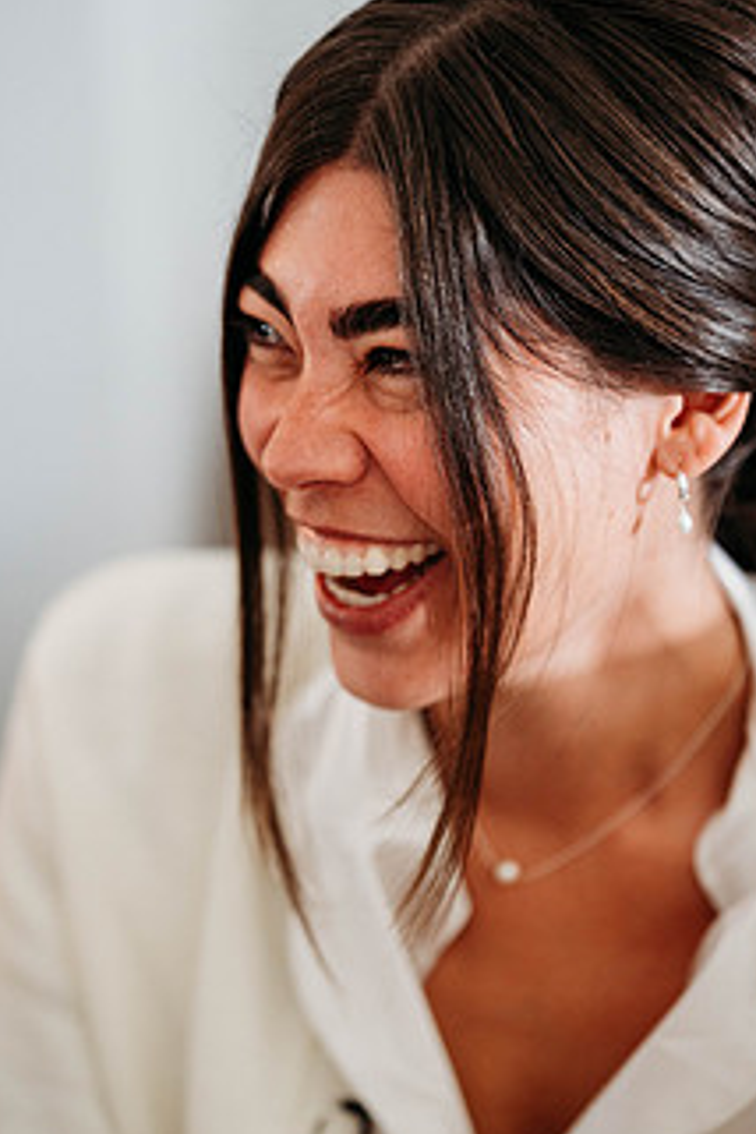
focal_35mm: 119
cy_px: 565
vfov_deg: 17.2
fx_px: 3748
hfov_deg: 11.5
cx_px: 373
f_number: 1.8
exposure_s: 1/200
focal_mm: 85
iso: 1400
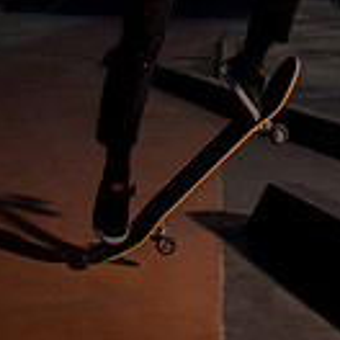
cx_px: 404
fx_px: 1233
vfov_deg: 14.4
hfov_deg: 15.2
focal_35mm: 111
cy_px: -204
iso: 200
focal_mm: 24
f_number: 9
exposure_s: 1/320
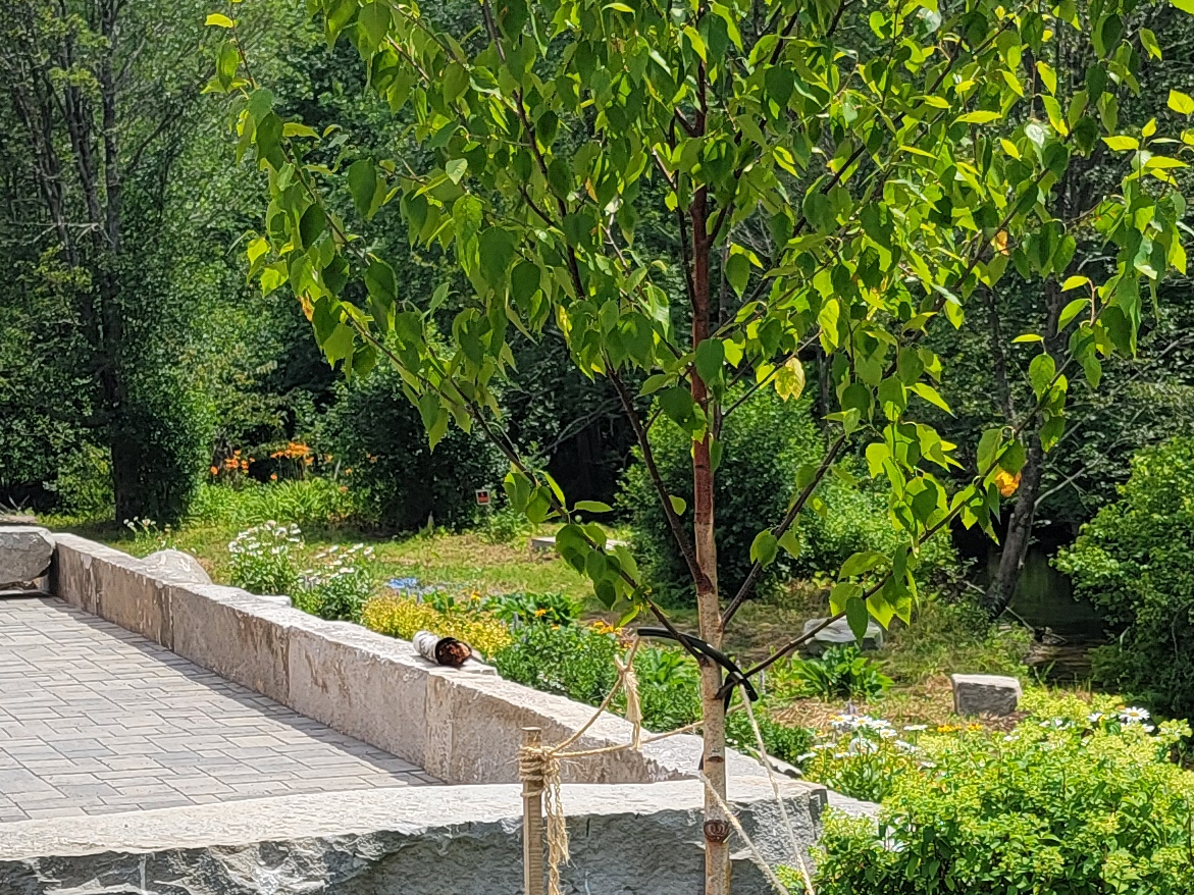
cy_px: 544
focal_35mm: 82
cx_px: 480
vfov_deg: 18.0
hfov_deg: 23.8
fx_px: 2828
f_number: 1.8
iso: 16
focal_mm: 6.7
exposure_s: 1/1120
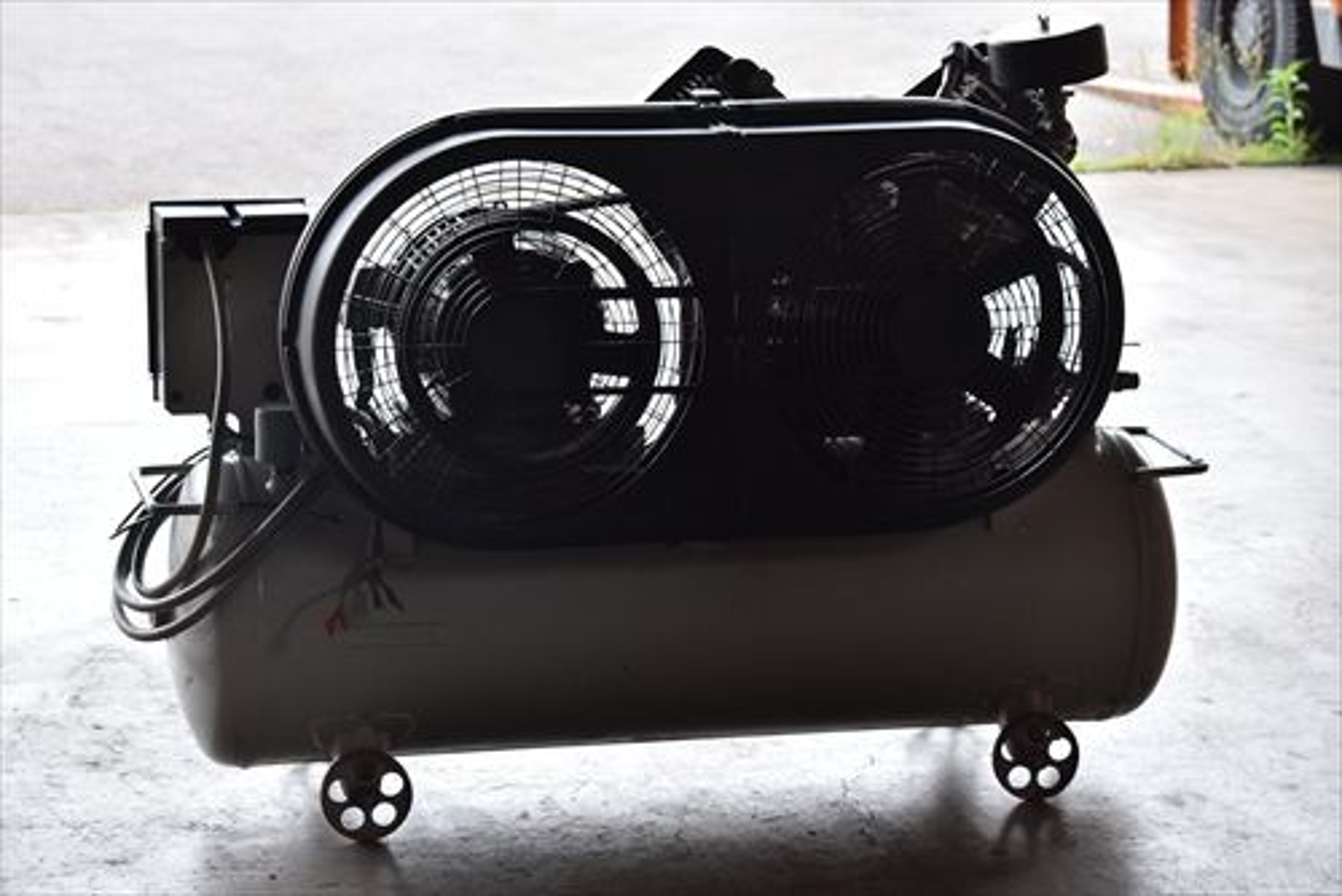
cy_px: 448
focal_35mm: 102
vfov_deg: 13.4
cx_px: 671
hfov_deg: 20.0
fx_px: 3804
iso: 1250
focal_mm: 68
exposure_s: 1/160
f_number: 6.3
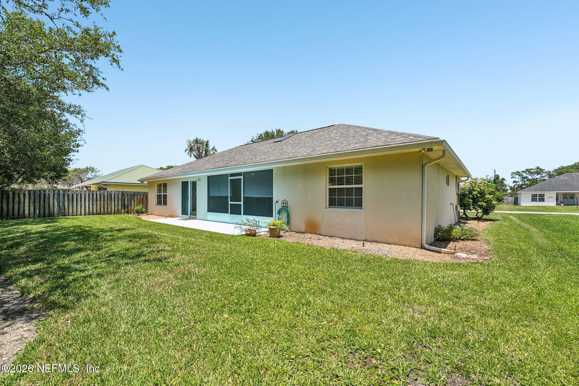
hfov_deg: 104.3
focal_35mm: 14
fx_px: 225
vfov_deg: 81.2
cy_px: 193
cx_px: 290
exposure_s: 1/80
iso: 100
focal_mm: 14
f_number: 9
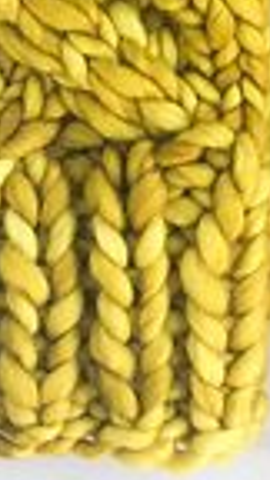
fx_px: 3195
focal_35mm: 251
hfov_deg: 4.8
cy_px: -453
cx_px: 367
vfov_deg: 8.2
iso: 32
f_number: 2.4
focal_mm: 6
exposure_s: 1/60
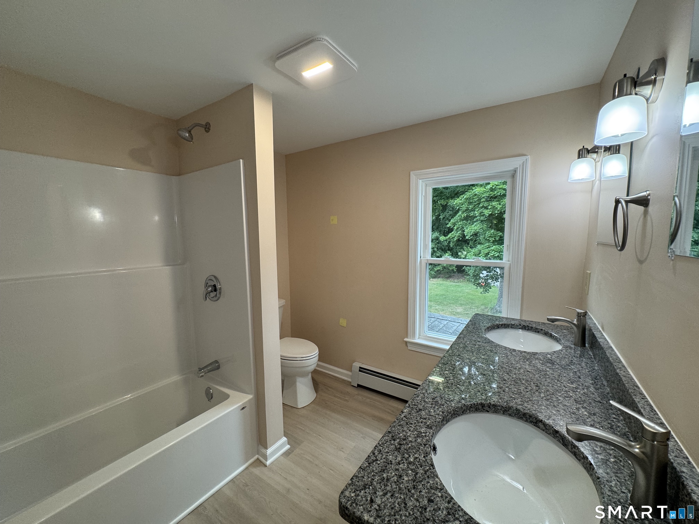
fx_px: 283
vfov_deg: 85.7
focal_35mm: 14
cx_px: 350
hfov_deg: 102.1
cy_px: 262
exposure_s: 1/120
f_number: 2.2
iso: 125
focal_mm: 2.22
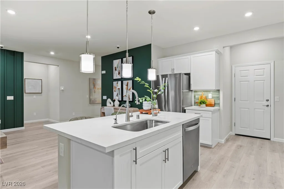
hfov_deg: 86.9
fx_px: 150
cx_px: 142
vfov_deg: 64.6
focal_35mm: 19
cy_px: 94
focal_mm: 19
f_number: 8
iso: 200
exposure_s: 1/2
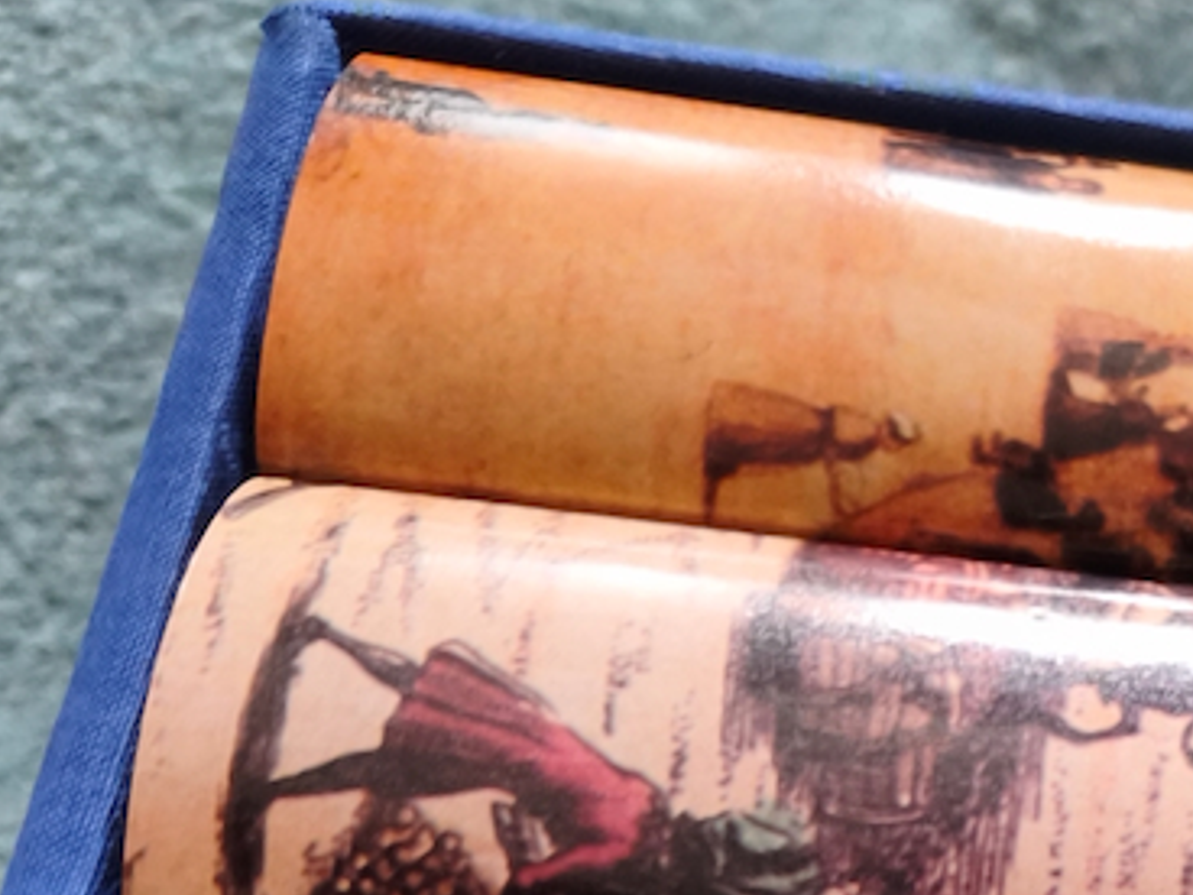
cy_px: 1317
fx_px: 2757
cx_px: 1893
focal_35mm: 80
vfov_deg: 16.8
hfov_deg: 20.2
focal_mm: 5.35
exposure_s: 1/50
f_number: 1.7
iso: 640
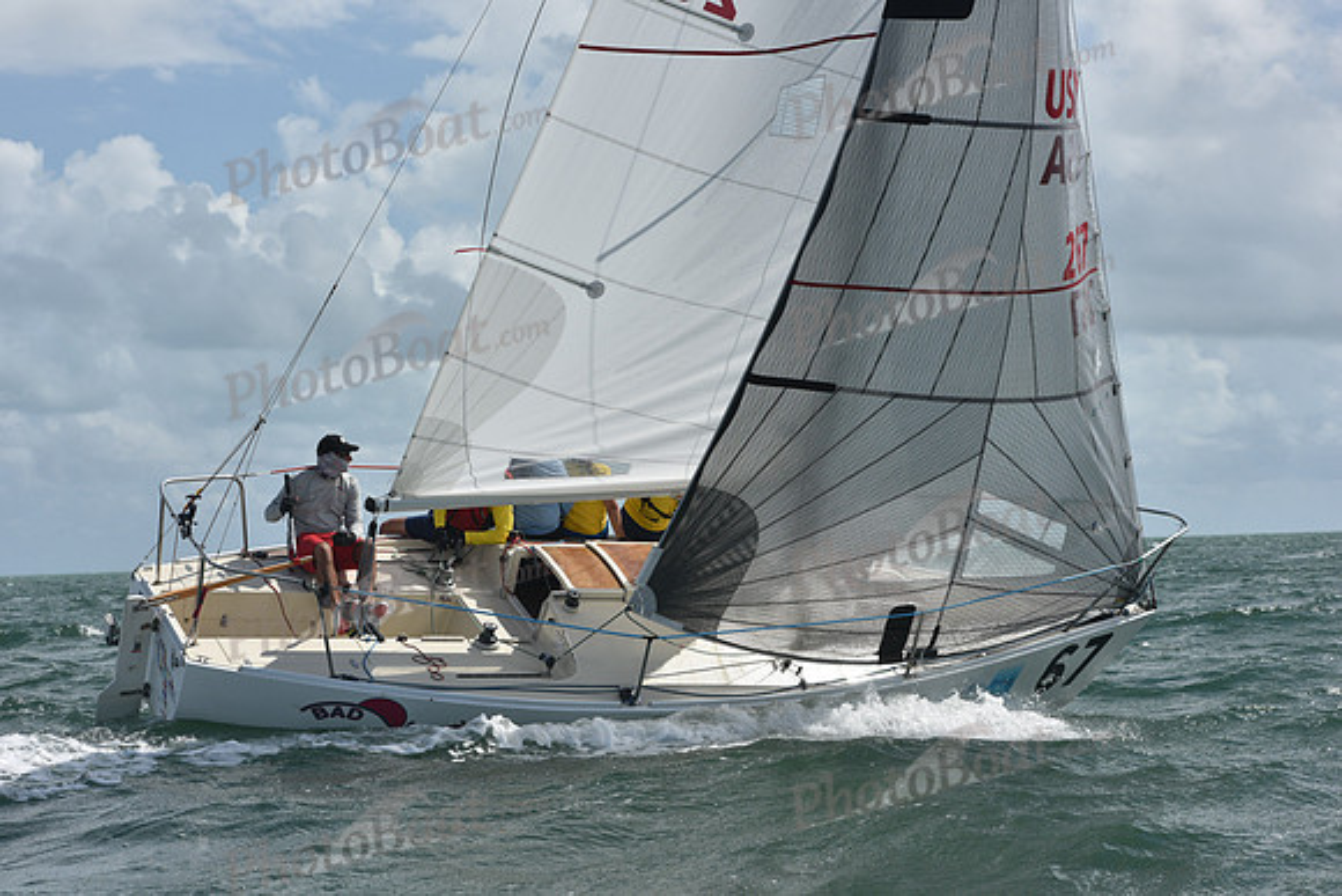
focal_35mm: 92
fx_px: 3430
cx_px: 671
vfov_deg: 14.9
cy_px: 448
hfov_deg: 22.1
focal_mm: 92
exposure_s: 1/1600
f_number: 9
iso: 250
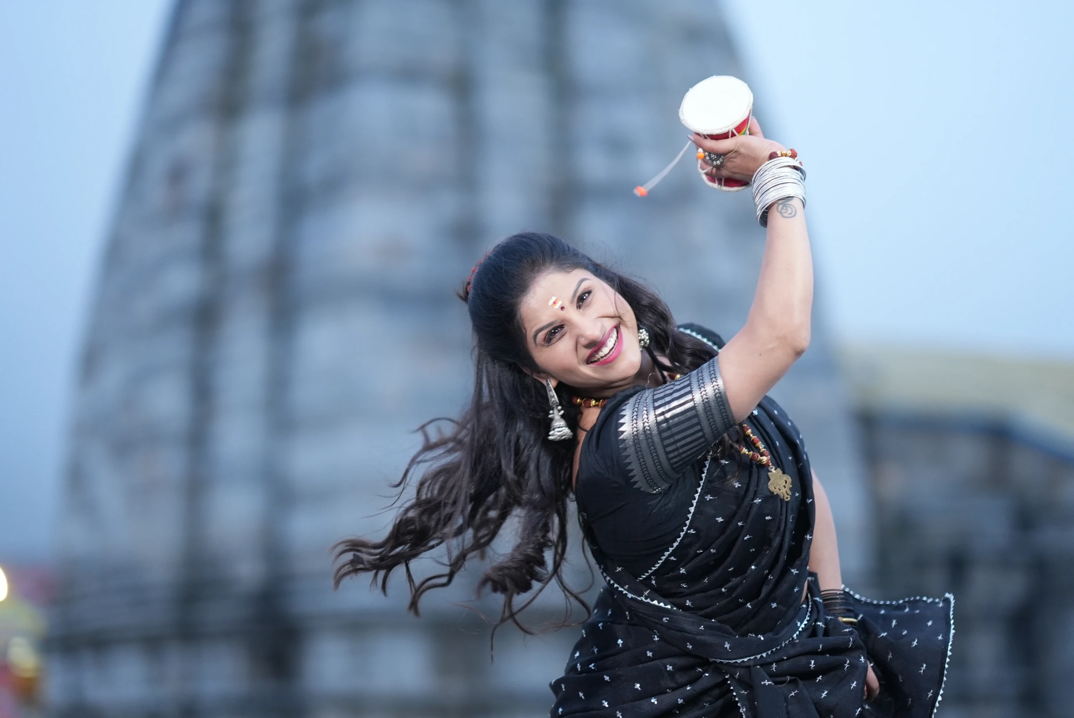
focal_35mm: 85
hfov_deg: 23.9
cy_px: 359
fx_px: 2537
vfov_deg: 16.1
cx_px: 537
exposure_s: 1/320
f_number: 1.4
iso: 800
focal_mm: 85
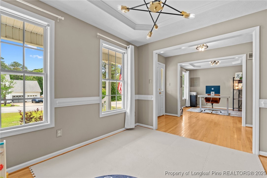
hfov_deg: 96.7
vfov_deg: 73.7
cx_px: 134
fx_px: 119
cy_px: 89
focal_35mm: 16
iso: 500
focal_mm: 16
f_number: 8
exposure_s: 1/13
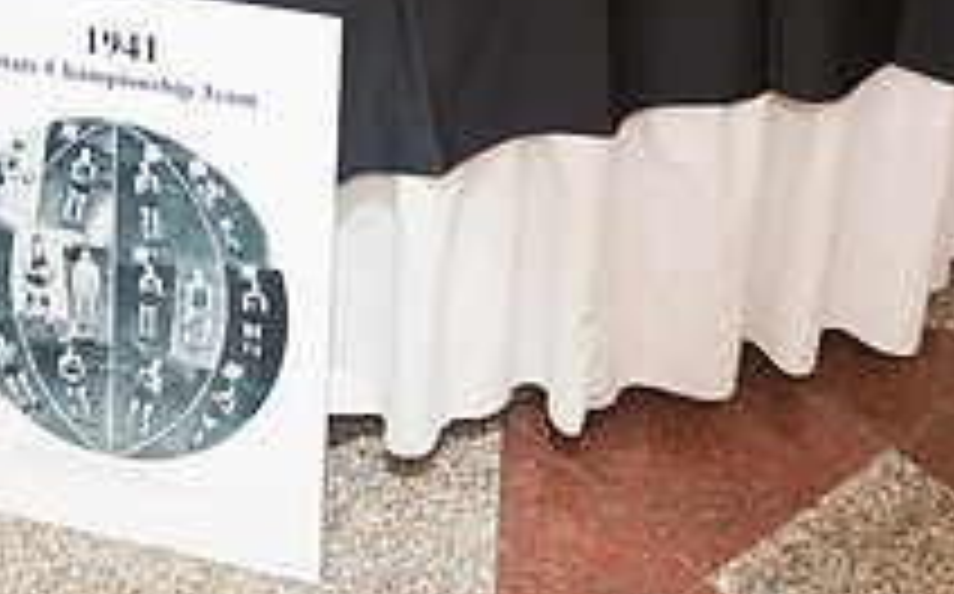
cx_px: 292
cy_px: -263
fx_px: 1740
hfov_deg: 30.4
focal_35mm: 67
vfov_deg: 17.6
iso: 1000
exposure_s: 1/125
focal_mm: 24
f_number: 3.2
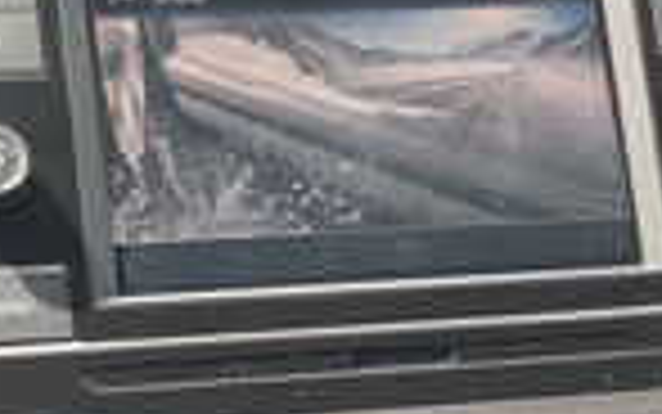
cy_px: 214
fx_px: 1534
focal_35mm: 85
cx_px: 189
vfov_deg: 15.4
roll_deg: -2.9
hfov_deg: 24.2
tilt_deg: -20.5
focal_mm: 3.99
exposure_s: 1/121
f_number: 1.8
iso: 32
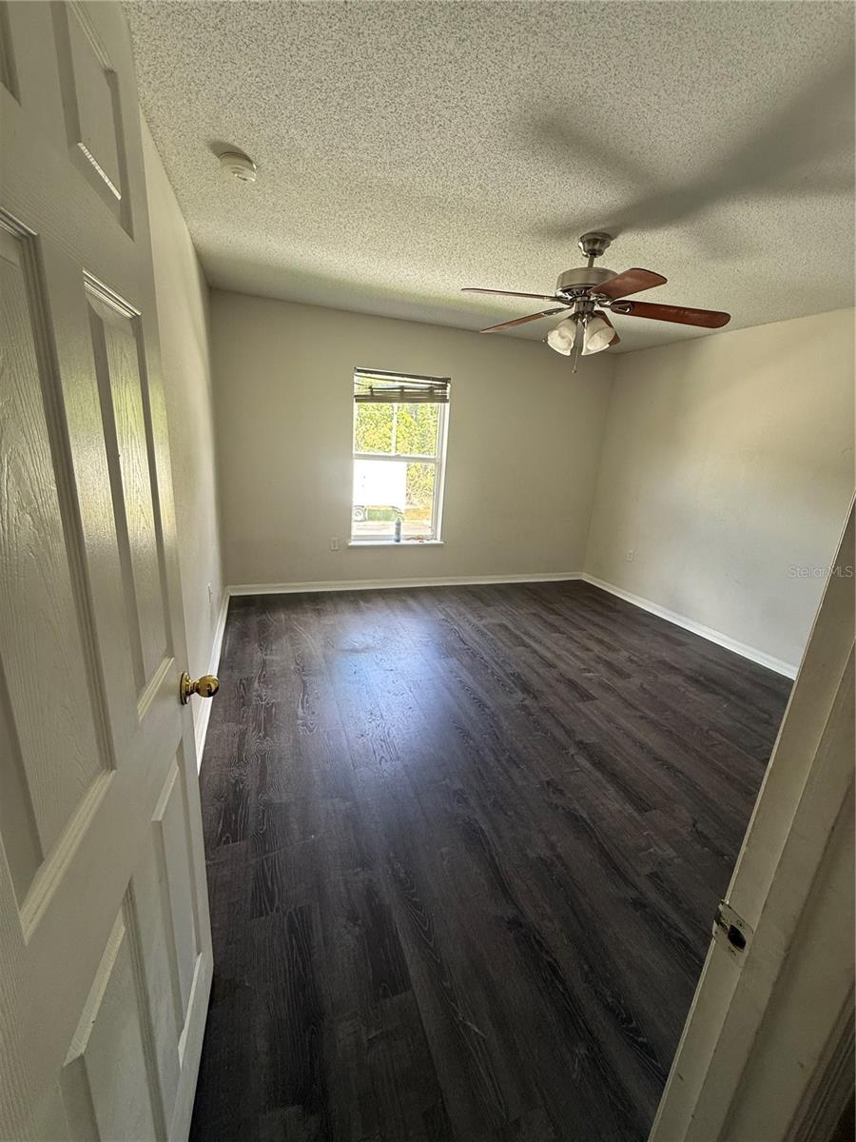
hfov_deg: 85.7
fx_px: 462
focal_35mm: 14
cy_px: 571
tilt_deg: -16.0
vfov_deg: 102.1
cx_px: 428
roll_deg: -4.1
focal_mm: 2.22
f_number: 2.2
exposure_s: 1/99
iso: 100
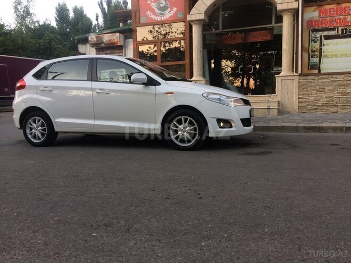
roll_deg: +1.0
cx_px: 176
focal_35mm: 29
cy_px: 132
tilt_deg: -6.5
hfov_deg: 61.7
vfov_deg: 48.2
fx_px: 294
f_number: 2.2
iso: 40
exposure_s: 1/50
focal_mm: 4.15
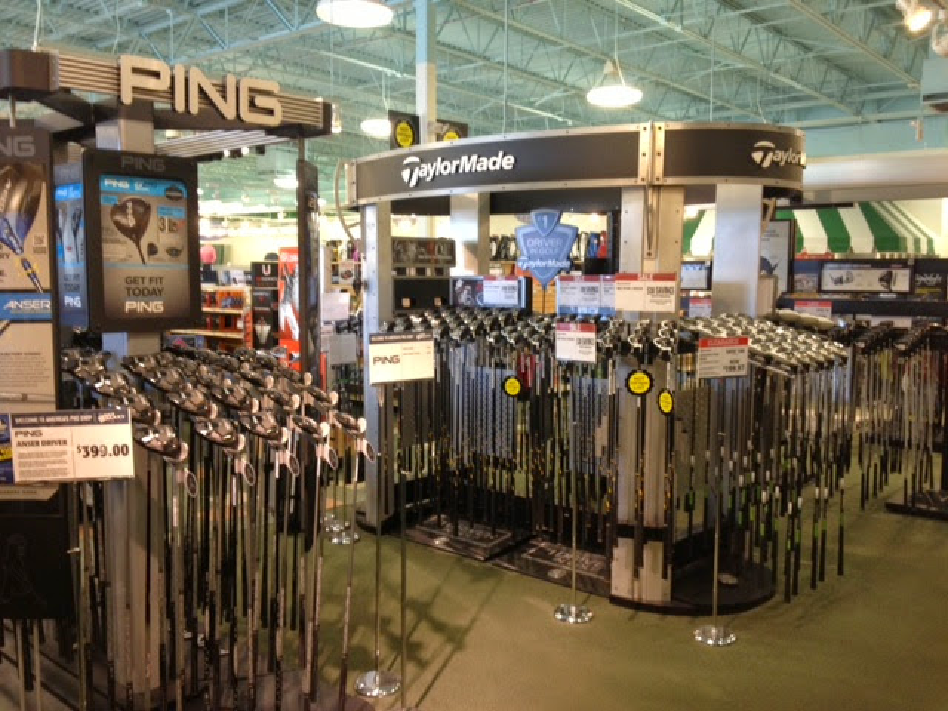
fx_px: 959
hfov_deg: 52.6
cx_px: 474
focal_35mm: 35
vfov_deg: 40.7
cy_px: 356
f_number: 2.4
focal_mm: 4.28
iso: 100
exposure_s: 1/20
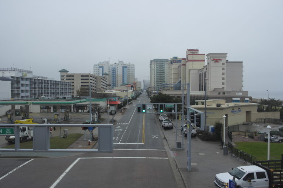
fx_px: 236
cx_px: 142
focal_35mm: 30
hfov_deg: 61.9
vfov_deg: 43.6
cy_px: 94
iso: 100
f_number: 4
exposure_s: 1/100
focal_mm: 20
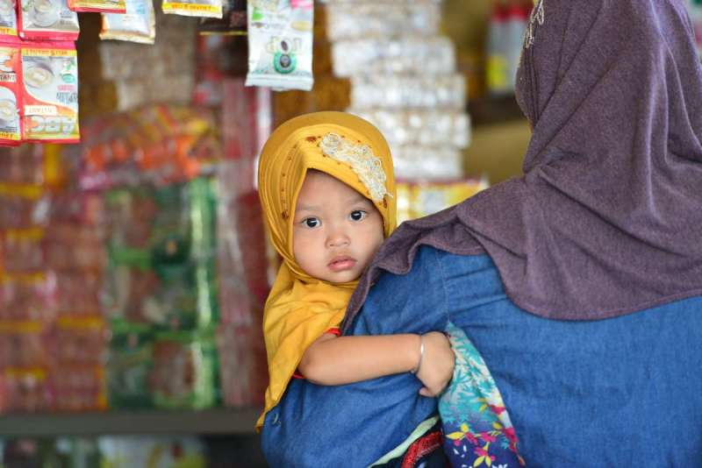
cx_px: 351
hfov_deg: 10.3
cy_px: 234
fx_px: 3901
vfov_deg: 6.9
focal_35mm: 200
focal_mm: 200
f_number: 2.8
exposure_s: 1/200
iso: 1400
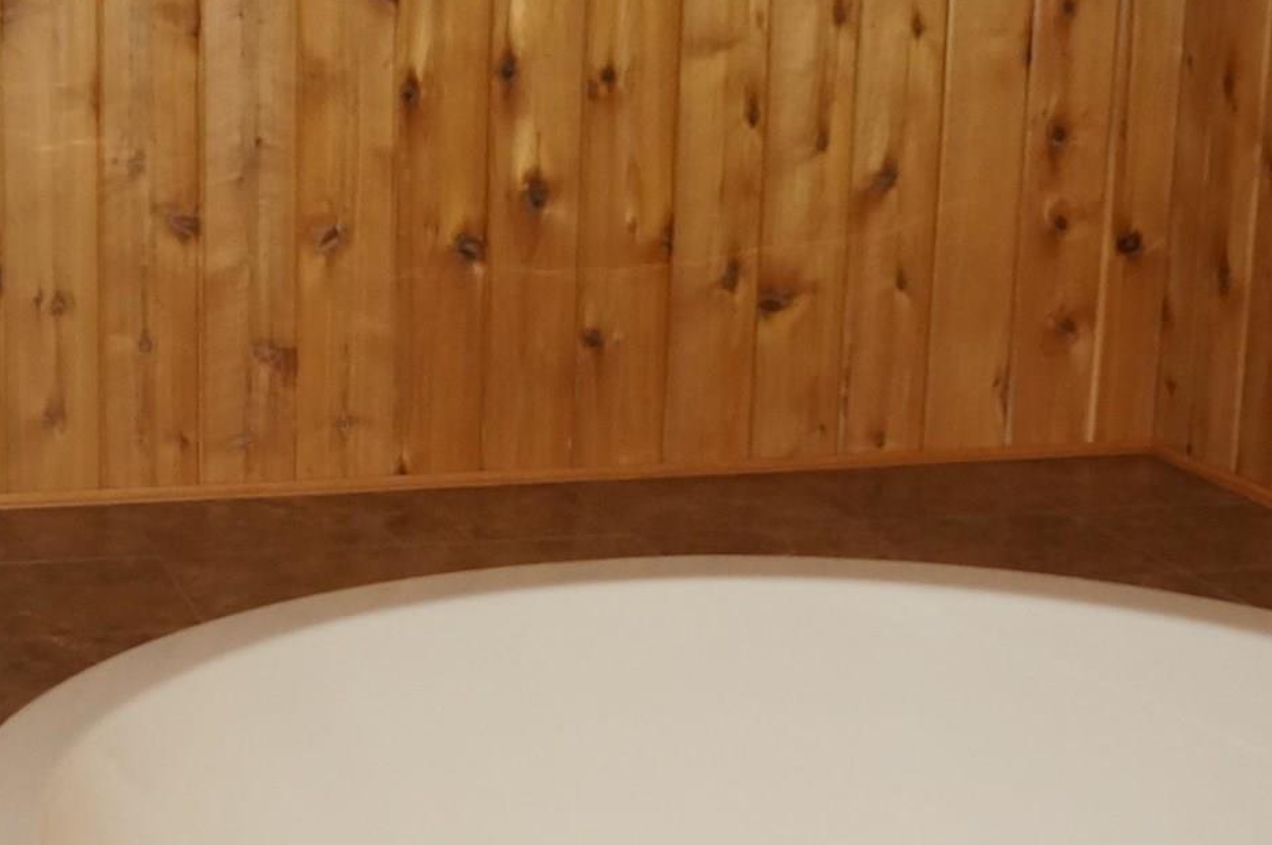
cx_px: 357
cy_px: 459
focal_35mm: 79
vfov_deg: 17.2
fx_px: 2788
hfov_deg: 25.5
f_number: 4
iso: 800
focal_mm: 16
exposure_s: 1/60
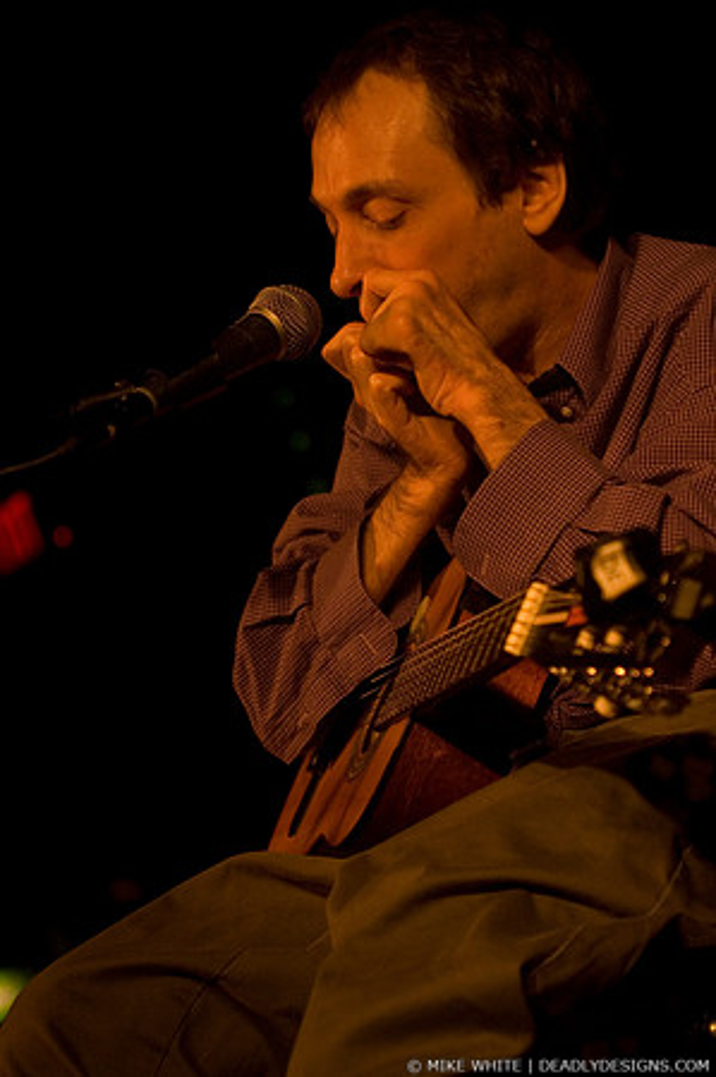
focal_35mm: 105
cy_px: 538
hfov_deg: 13.0
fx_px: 3140
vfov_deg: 19.5
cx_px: 358
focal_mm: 70
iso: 800
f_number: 3.2
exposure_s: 1/50
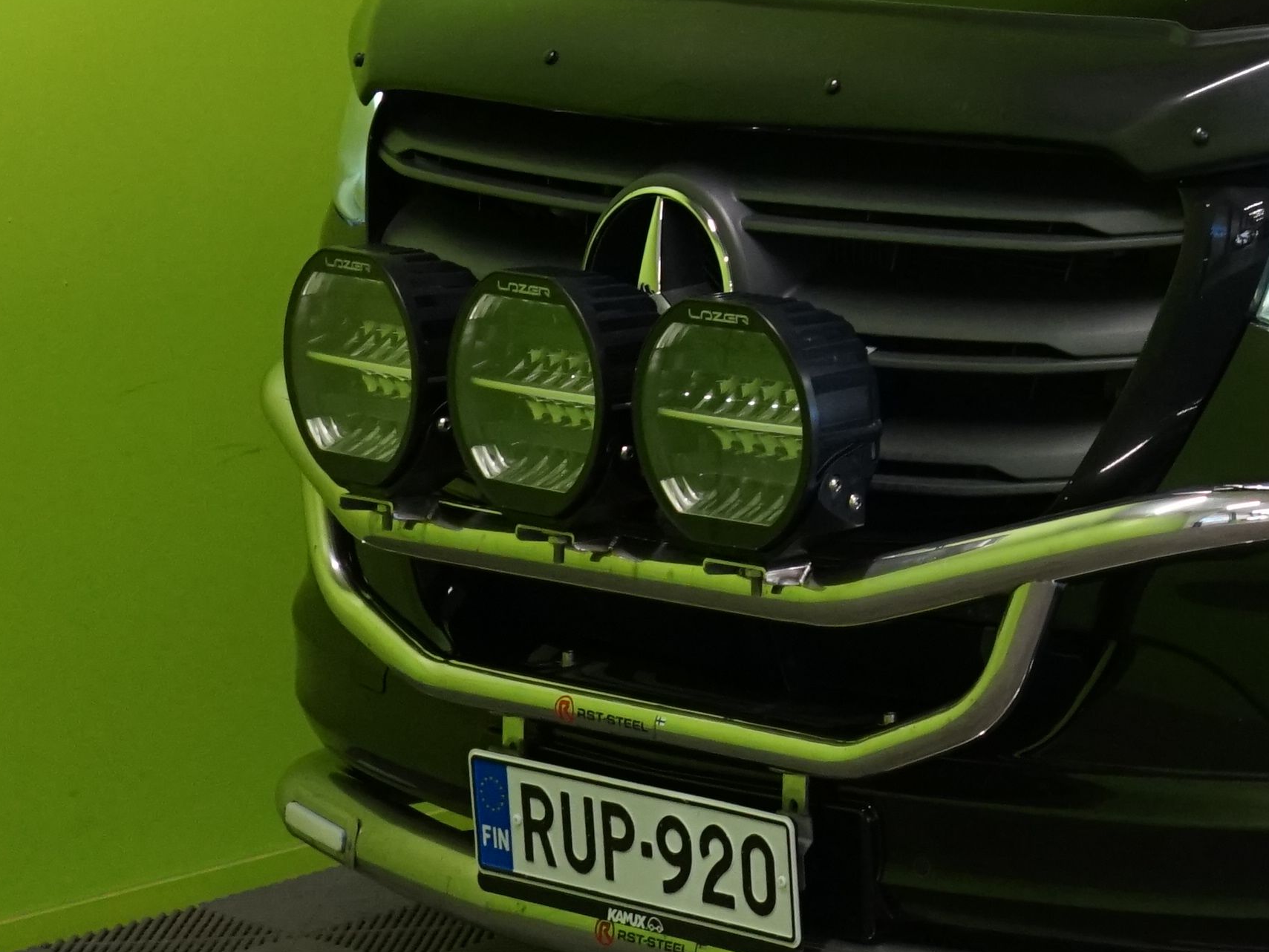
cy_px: -198
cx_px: 2111
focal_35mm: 135
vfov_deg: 10.8
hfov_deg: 13.4
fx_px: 4949
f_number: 4
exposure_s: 1/160
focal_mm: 40
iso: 1600
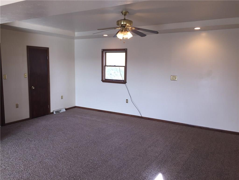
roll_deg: -1.3
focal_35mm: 29
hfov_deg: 61.7
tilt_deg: -8.2
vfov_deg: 48.2
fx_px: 200
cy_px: 90
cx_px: 120
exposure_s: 1/41
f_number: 2.2
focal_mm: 4.15
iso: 32
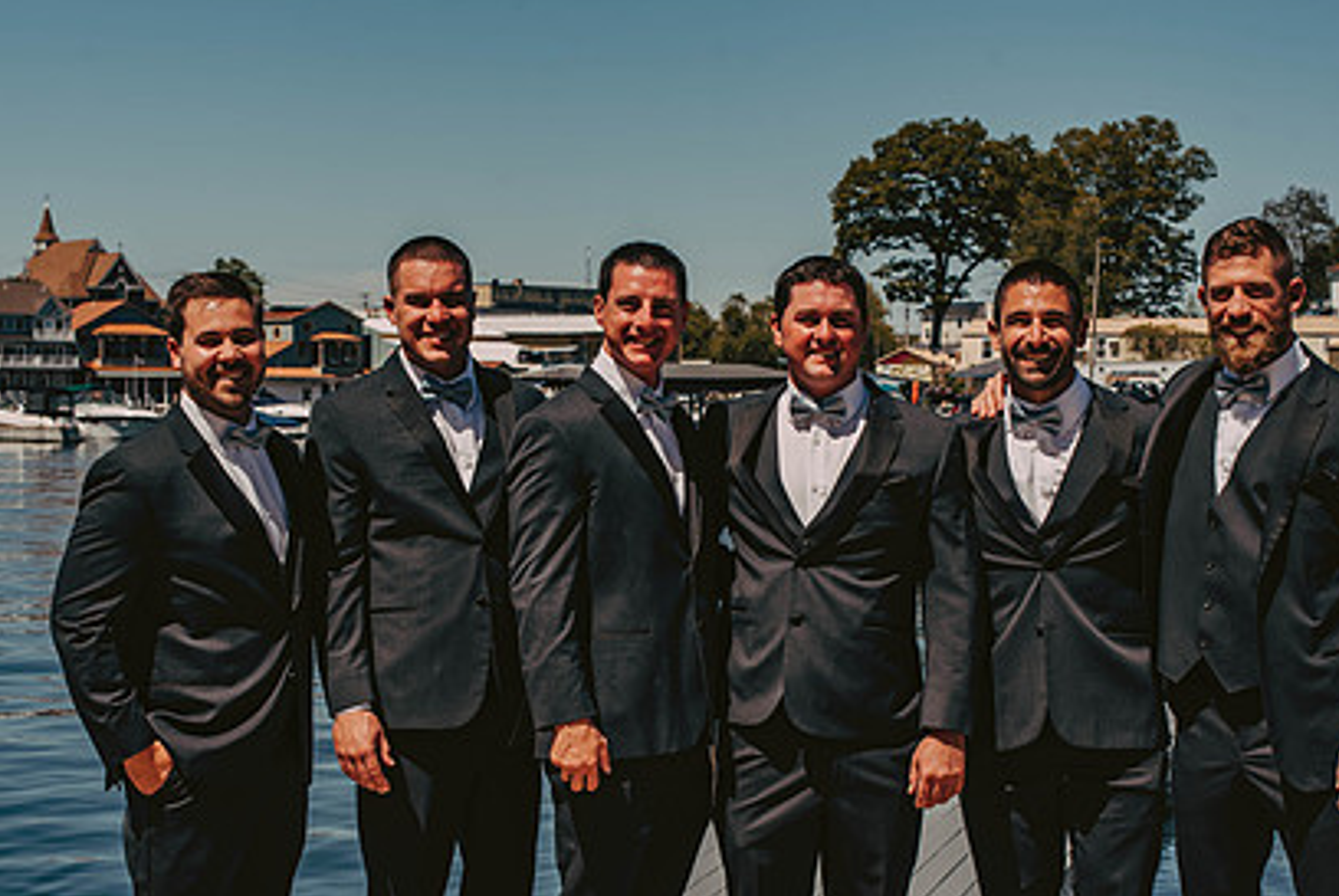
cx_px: 633
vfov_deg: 19.2
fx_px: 2644
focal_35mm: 71
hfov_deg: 28.4
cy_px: 619
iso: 125
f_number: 7.1
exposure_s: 1/500
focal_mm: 50
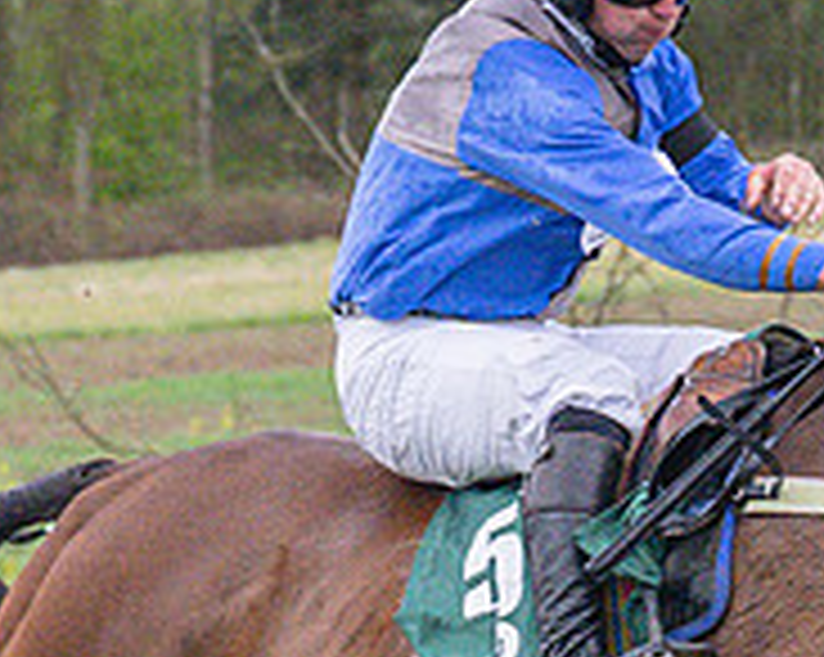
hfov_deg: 3.4
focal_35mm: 577
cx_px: 726
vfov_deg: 2.7
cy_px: 643
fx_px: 14056
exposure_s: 1/1000
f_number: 4
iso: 1600
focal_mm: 70
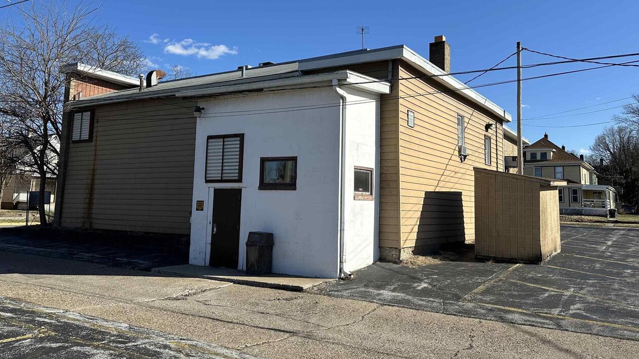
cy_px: 148
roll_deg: -1.6
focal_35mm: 30
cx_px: 312
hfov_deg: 64.3
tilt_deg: +6.6
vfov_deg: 38.8
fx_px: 508
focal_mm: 6.86
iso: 80
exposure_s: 1/4184
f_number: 1.78
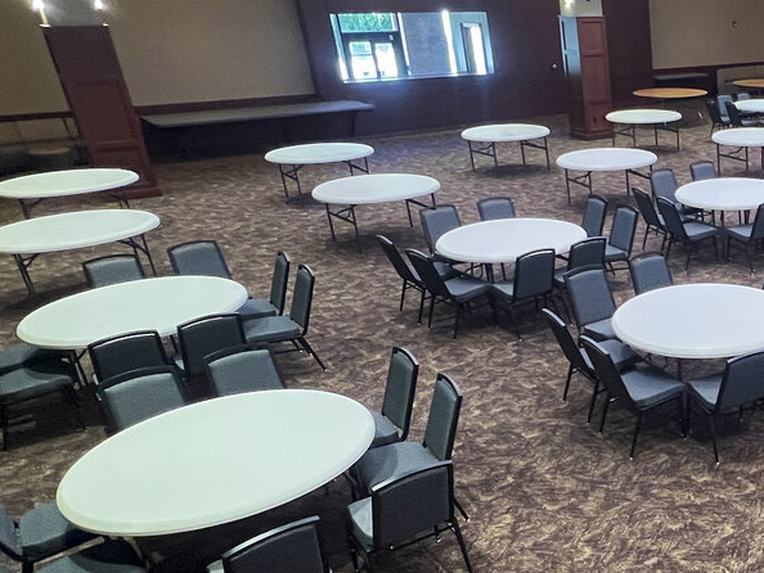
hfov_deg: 43.4
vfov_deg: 40.4
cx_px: 797
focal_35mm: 35
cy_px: 364
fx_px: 773
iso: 400
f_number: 1.8
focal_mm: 1.57
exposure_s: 1/60
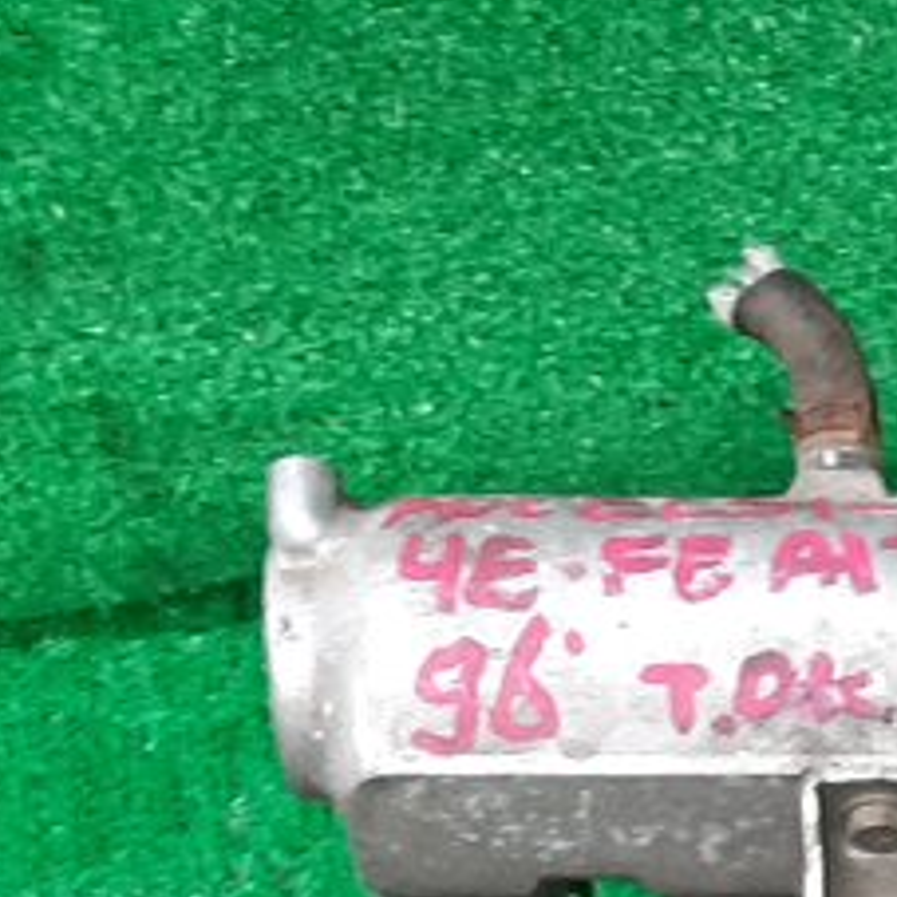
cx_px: 1549
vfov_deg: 10.7
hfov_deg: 11.2
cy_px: 1913
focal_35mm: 146
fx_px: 4280
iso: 186
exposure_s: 1/50
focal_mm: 3.93
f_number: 1.7
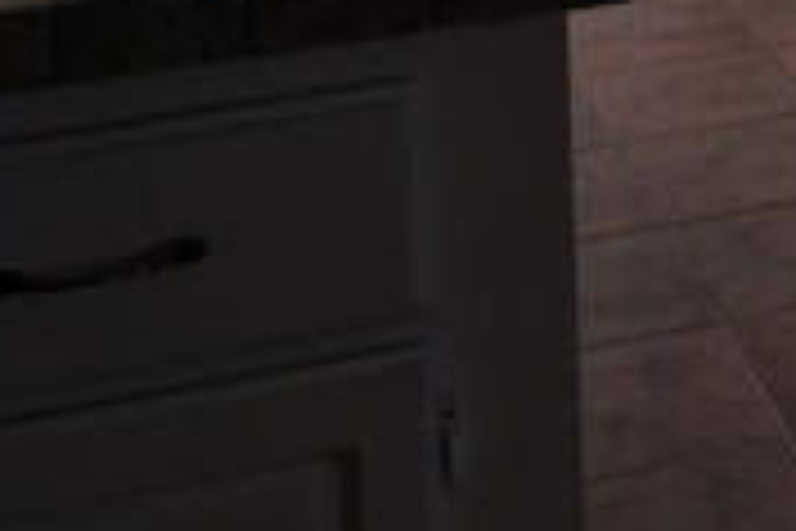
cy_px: -536
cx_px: 1066
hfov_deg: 17.5
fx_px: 2410
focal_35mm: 109
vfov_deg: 11.3
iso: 25
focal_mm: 4.15
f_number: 2.2
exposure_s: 1/60
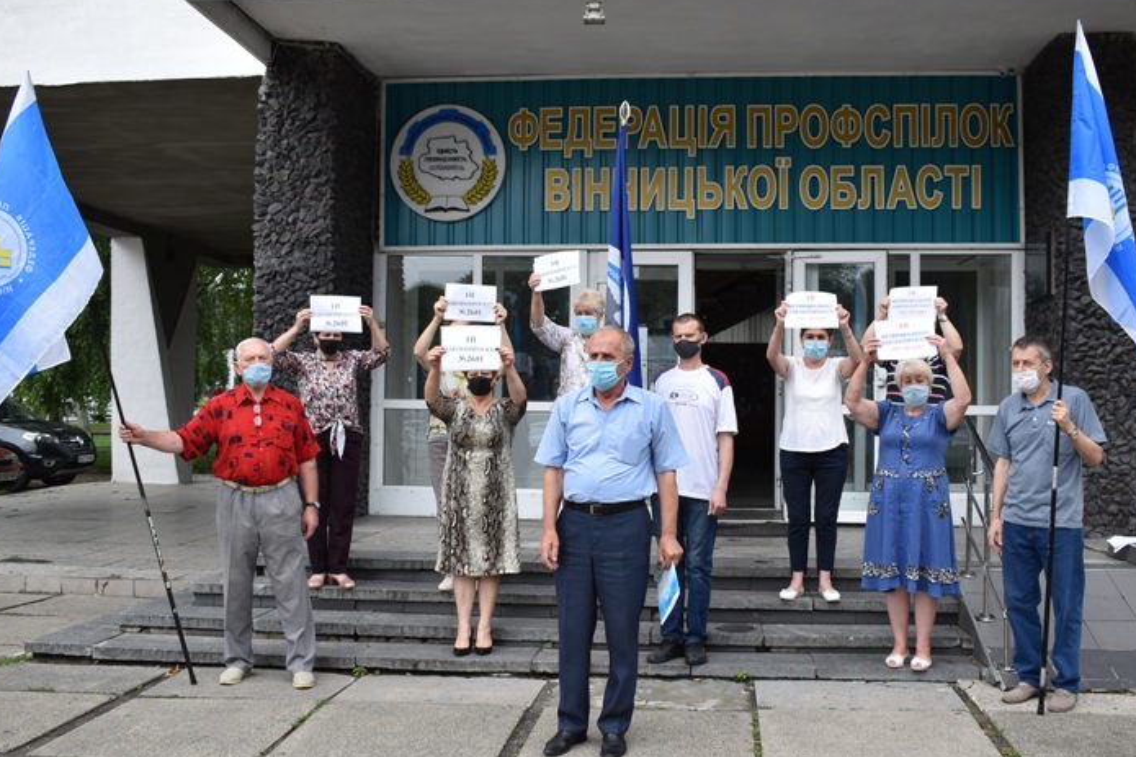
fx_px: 1199
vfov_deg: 35.0
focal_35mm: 38
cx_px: 606
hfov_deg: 50.7
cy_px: 388
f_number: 5.6
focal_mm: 22
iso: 220
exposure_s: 1/250
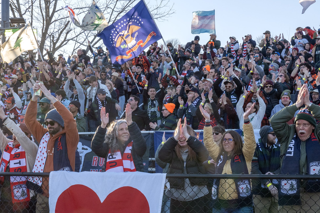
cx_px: 122
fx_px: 480
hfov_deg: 36.7
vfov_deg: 24.9
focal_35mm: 54
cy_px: 144
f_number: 16
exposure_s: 1/250
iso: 1000
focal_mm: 35
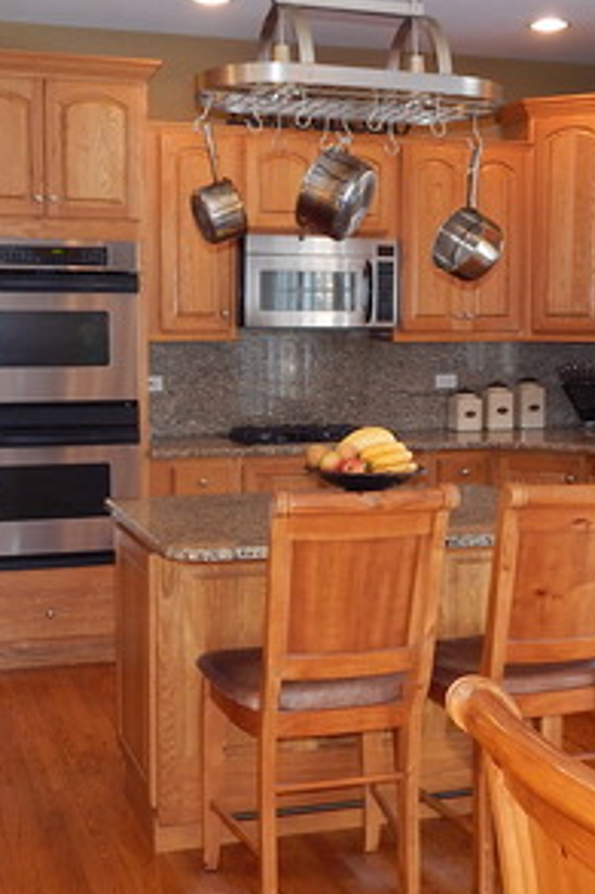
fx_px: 1241
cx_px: 320
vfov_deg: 39.6
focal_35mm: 50
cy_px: 449
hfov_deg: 27.0
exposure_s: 1/30
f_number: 3
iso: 200
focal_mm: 4
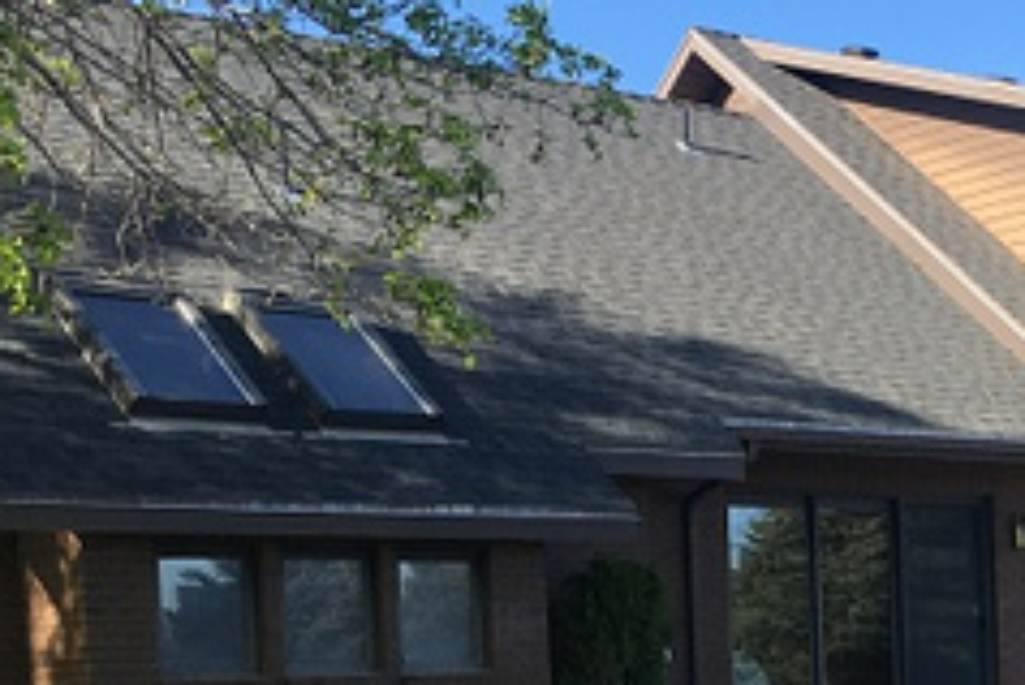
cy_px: 801
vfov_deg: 16.3
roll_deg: +1.9
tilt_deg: -3.0
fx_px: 2308
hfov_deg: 23.7
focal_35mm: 81
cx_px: 1077
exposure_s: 1/519
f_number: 2.2
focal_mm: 4.15
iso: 25
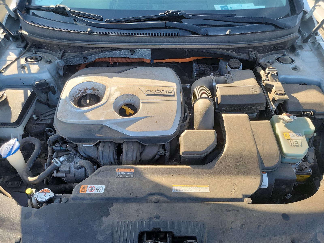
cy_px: 122
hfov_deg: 71.6
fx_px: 225
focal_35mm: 24
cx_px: 162
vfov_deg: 56.8
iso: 50
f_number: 1.8
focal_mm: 6.7
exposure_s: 1/141
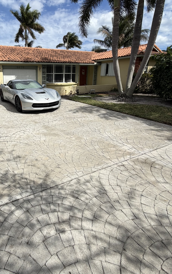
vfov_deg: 81.8
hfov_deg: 54.1
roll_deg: +0.8
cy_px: 117
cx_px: 39
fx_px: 157
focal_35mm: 21
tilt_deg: -13.9
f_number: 2.2
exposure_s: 1/1368
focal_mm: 2.22
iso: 20
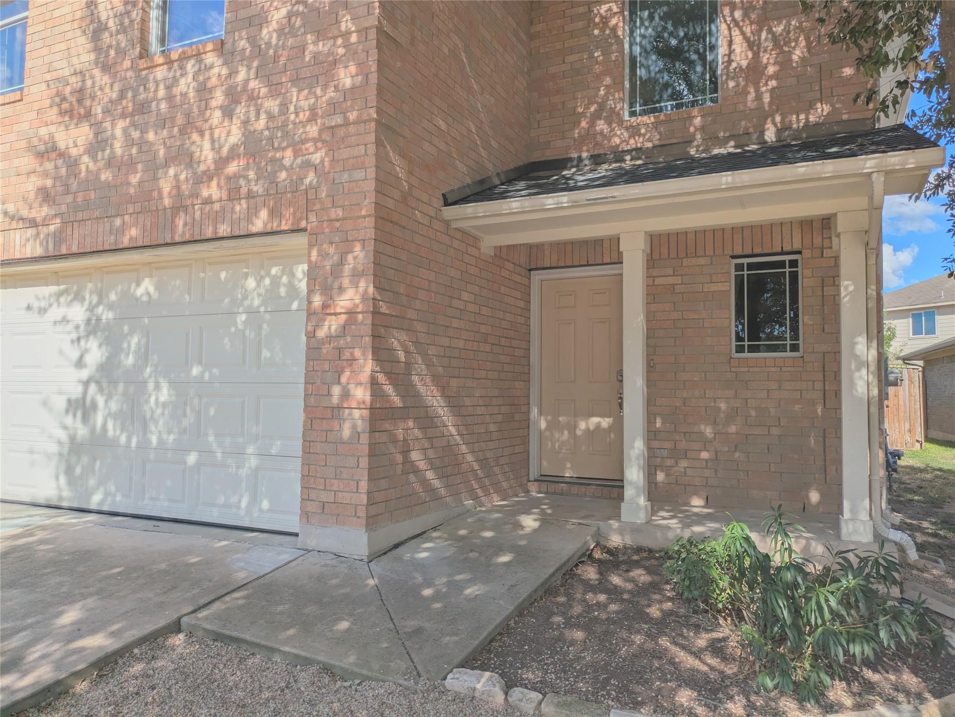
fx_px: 690
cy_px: 358
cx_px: 478
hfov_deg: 69.4
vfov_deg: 54.9
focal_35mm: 25
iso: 46
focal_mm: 5.43
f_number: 1.89
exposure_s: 1/2959
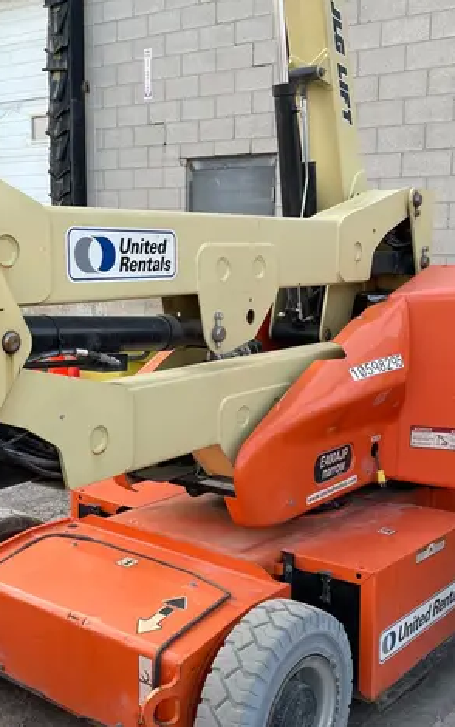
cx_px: 192
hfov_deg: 29.8
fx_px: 853
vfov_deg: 46.2
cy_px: 367
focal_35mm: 43
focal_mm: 4.2
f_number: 1.6
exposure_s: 1/121
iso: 50
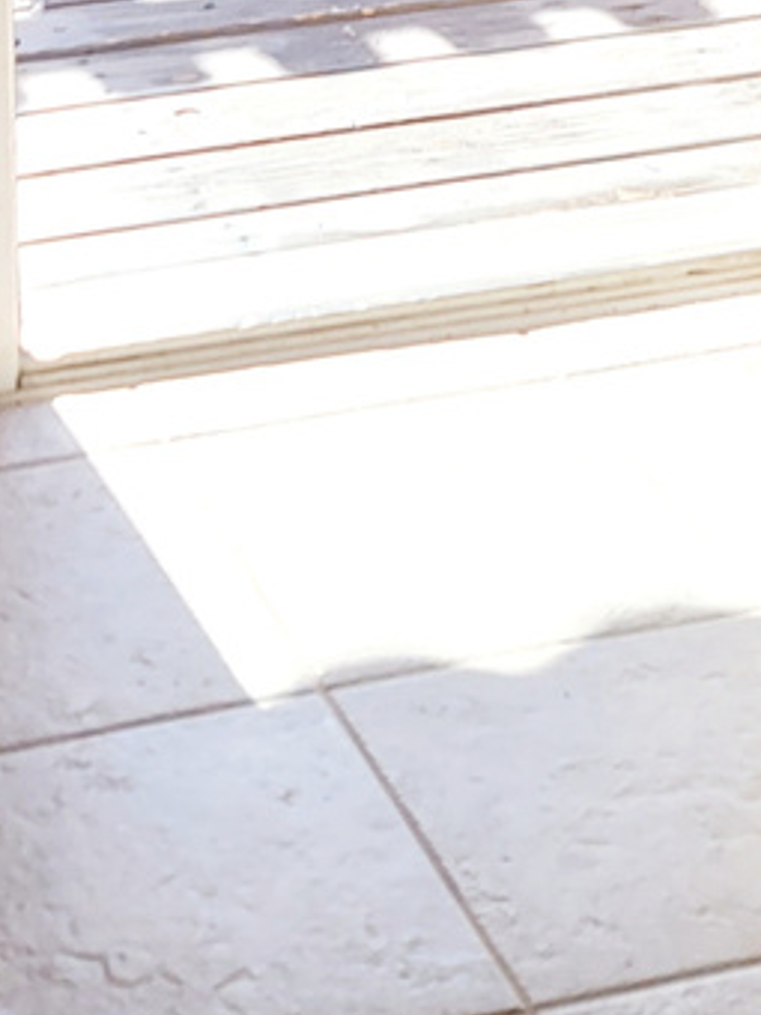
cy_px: -827
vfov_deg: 15.1
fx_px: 3312
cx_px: 3
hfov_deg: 12.9
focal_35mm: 113
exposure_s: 1/120
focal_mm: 7
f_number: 1.8
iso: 20
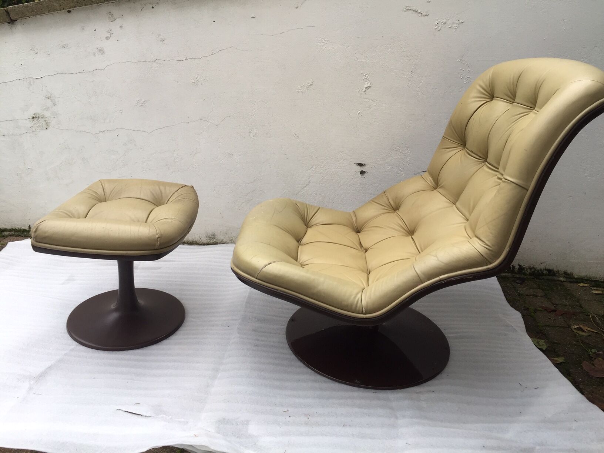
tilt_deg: -18.9
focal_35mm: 29
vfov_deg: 48.2
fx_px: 506
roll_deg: +5.2
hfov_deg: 61.7
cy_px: 226
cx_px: 302
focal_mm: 4.15
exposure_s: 1/100
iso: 32
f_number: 2.2
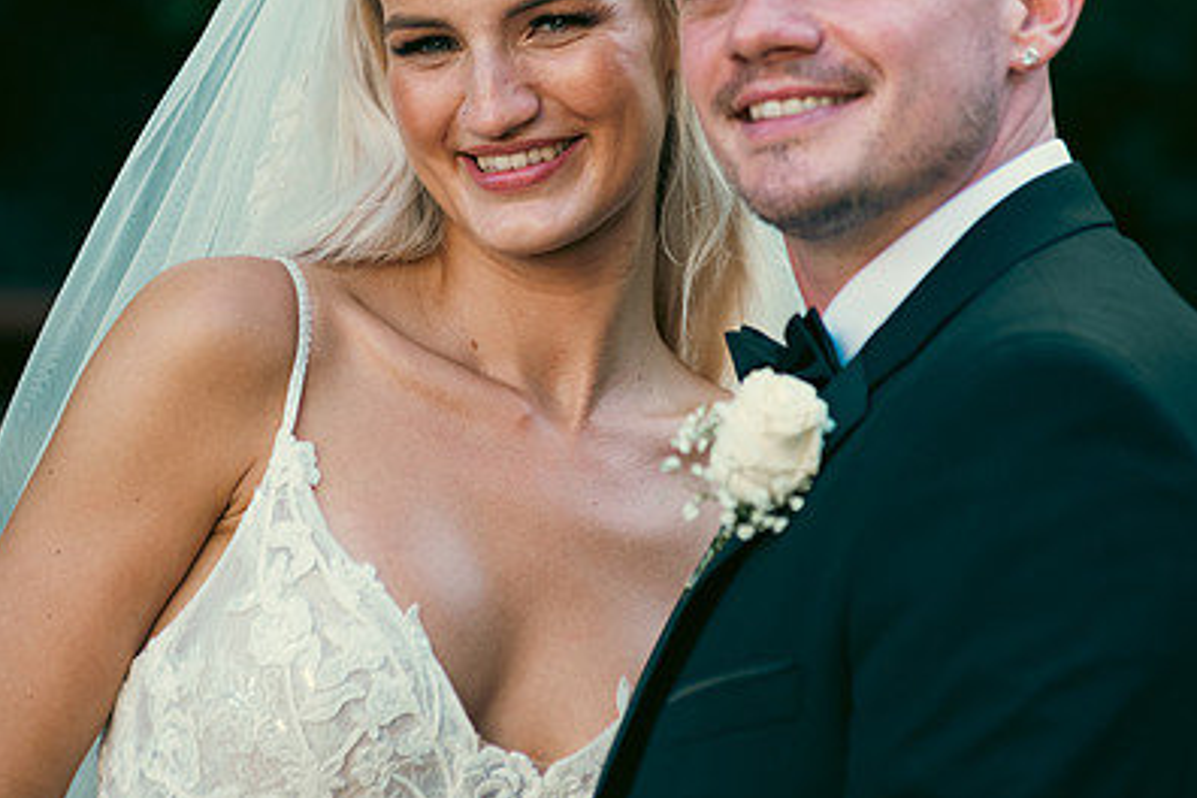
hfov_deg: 7.6
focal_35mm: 271
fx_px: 9010
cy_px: 219
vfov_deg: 5.1
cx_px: 556
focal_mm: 185
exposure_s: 1/200
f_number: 3.5
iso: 200
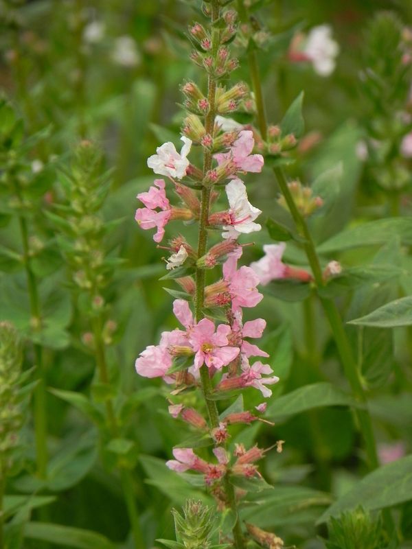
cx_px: 206
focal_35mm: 481
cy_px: 274
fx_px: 7633
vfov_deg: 4.1
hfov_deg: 3.1
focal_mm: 85.6
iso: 160
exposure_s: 1/320
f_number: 5
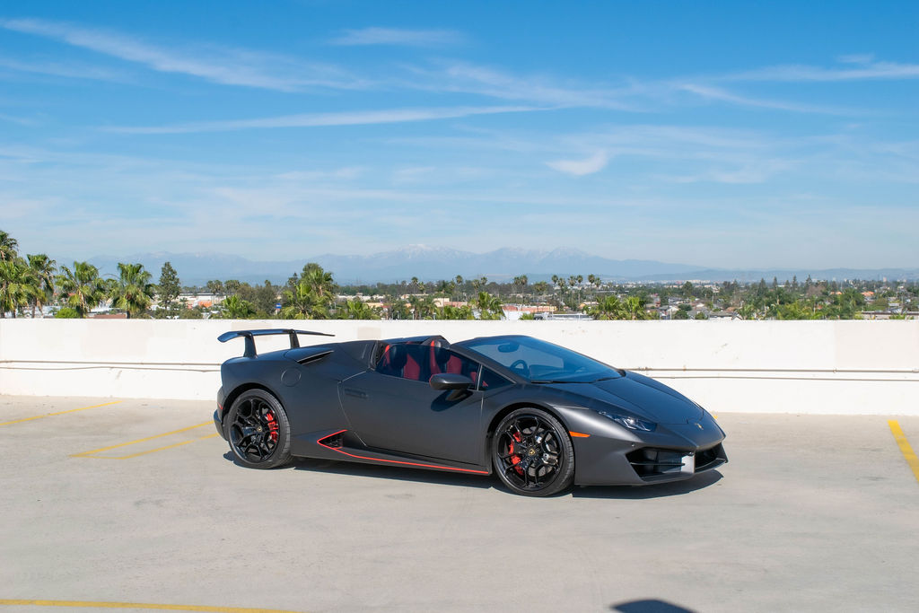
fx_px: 1187
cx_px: 460
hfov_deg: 42.3
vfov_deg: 29.0
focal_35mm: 46
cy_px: 306
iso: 200
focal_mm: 31
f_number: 13
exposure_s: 1/640
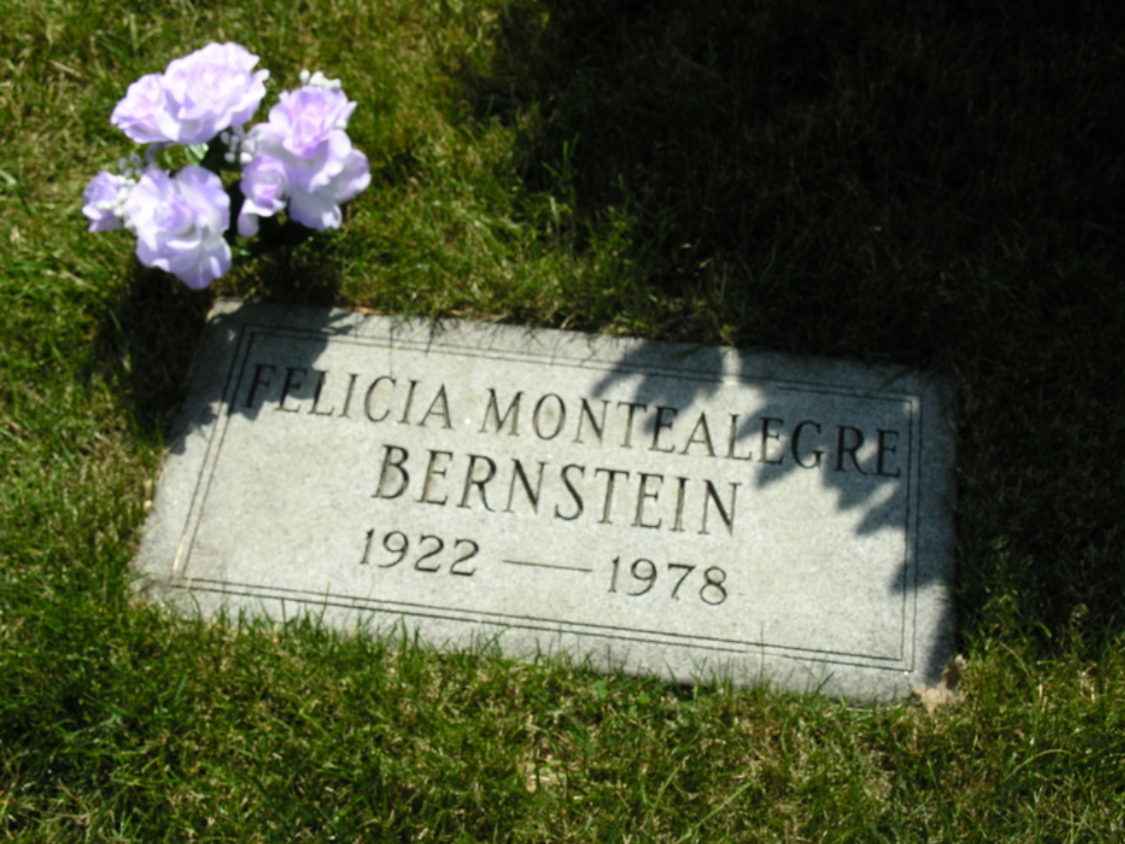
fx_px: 1917
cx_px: 562
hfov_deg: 32.7
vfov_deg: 24.8
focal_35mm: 59
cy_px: 422
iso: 50
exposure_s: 1/190
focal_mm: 15
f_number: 7.1
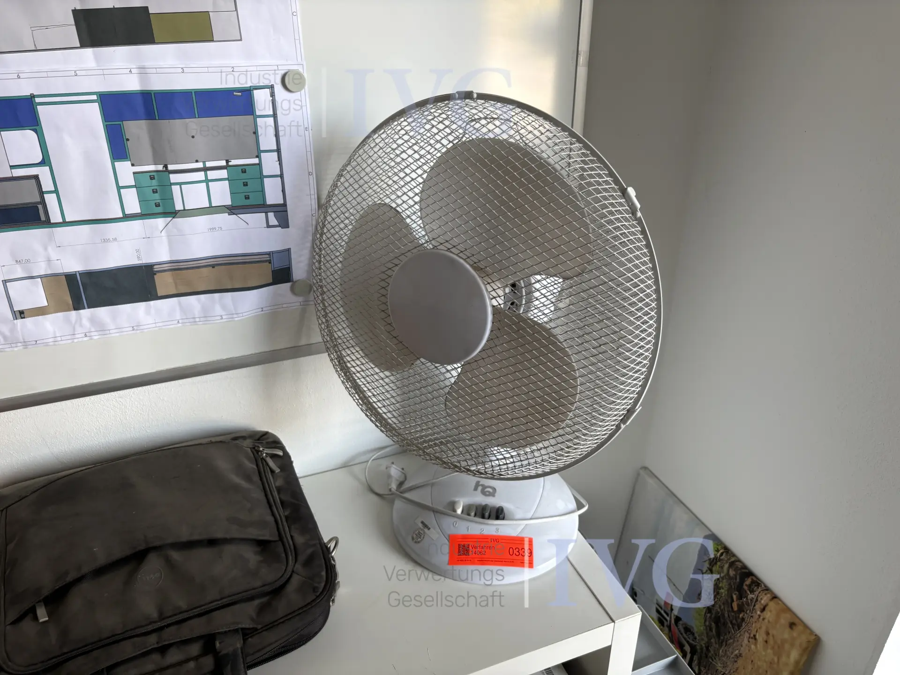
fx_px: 676
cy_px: 338
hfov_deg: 67.3
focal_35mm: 26
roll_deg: +2.0
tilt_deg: -27.7
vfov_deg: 53.1
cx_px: 450
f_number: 1.6
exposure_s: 1/121
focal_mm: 5.96
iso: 64
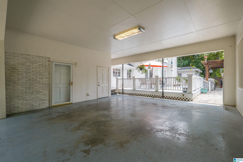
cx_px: 122
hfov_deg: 100.4
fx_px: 101
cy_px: 81
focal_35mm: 15
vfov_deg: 77.3
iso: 1250
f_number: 7.1
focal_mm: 10
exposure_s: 1/450
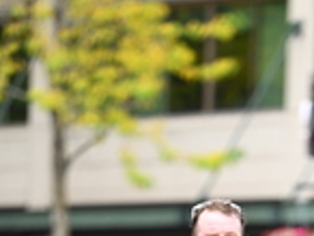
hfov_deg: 3.3
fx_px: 5424
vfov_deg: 2.5
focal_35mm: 597
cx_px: 285
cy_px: 408
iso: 1000
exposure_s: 1/2000
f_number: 2.8
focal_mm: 165
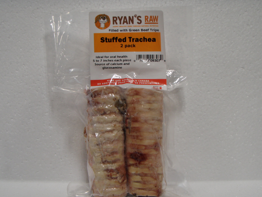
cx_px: 130
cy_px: 104
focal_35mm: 41
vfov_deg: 35.1
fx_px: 310
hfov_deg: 45.8
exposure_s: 1/30
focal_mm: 6.7
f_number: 3.5
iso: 100
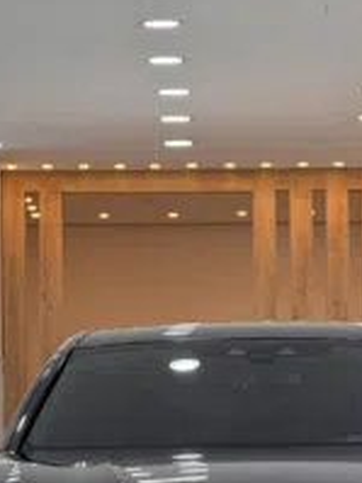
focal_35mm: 241
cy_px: 471
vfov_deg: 8.2
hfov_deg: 6.2
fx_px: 3364
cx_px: 265
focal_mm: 15.66
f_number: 2.8
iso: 80
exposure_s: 1/100
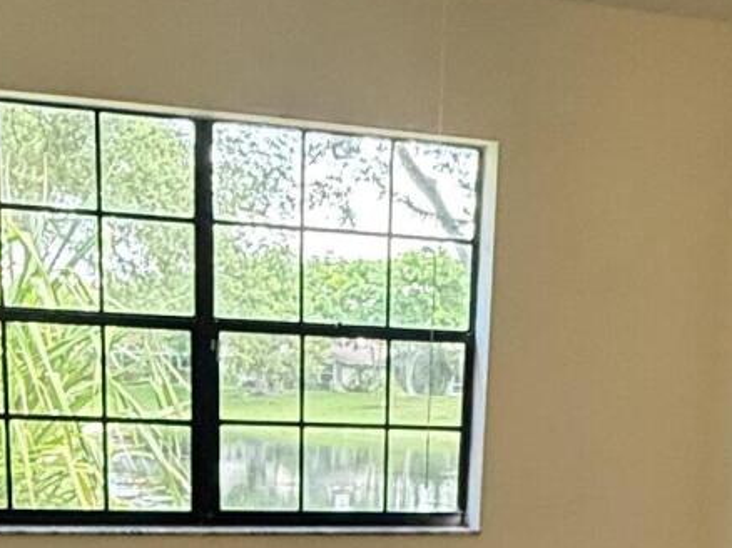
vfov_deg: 20.8
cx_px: 426
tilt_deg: -12.8
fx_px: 1353
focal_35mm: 64
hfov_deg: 30.2
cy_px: 713
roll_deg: -4.4
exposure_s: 1/120
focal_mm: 2.22
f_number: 2.2
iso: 320
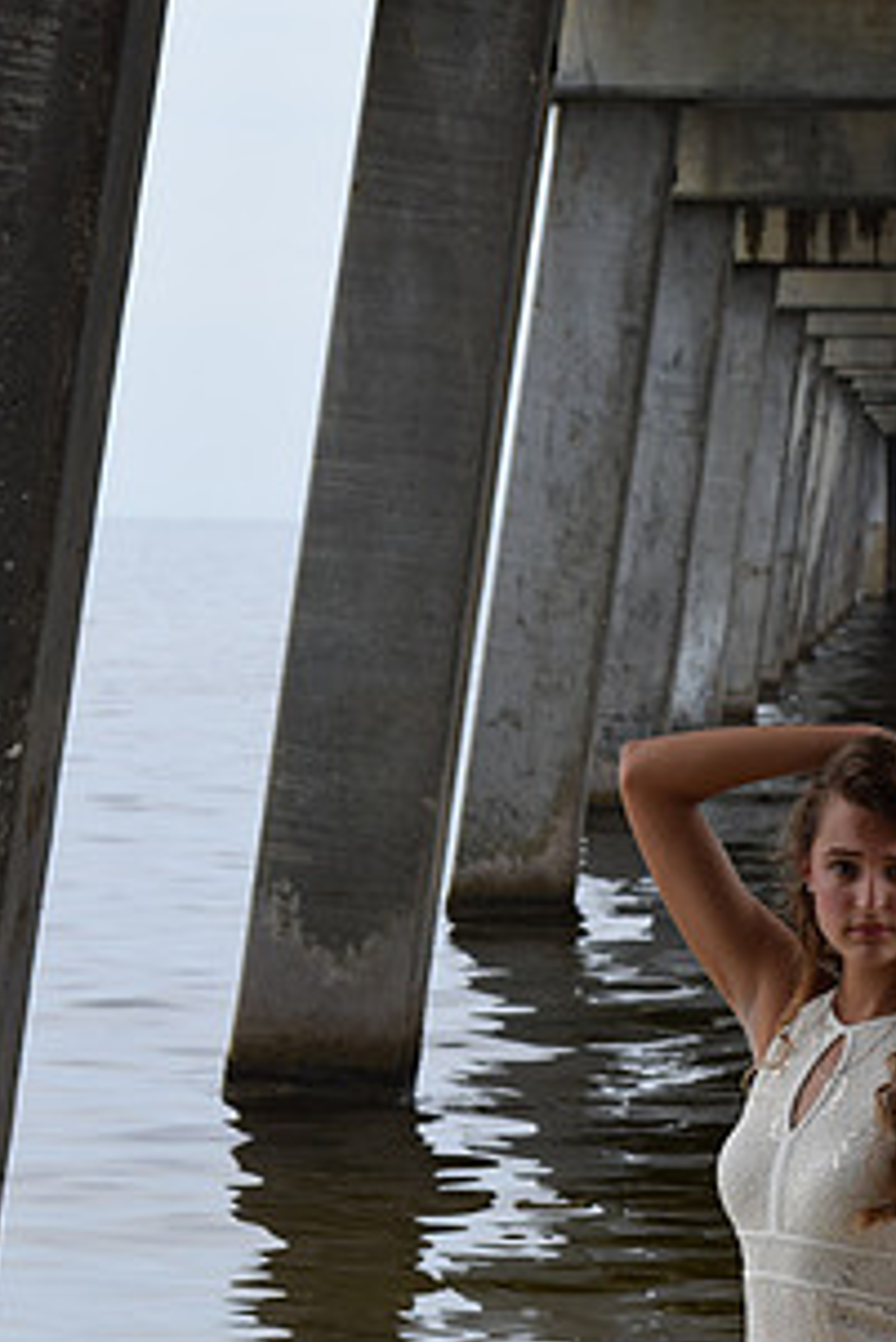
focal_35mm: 159
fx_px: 5927
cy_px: 1168
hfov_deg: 8.6
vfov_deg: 12.8
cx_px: 782
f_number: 8
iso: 250
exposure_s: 1/250
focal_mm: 55
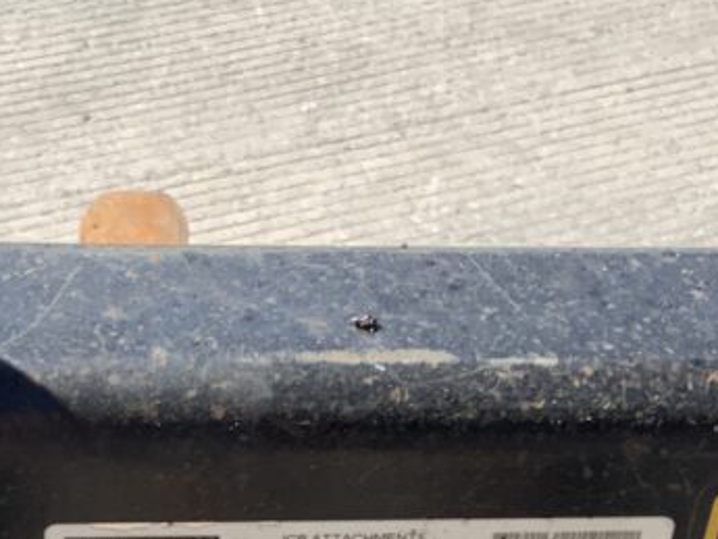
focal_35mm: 86
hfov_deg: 22.7
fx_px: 1784
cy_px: 687
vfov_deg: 16.3
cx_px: 327
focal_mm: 3
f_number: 1.8
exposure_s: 1/1015
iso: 16
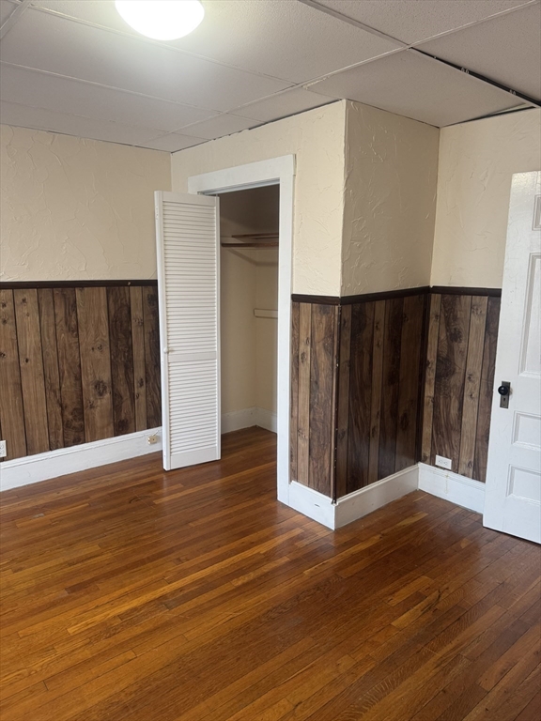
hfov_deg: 56.8
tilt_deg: -12.2
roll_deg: -0.5
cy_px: 360
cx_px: 270
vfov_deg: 71.6
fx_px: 500
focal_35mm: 24
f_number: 1.78
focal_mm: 6.76
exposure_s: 1/64
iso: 200
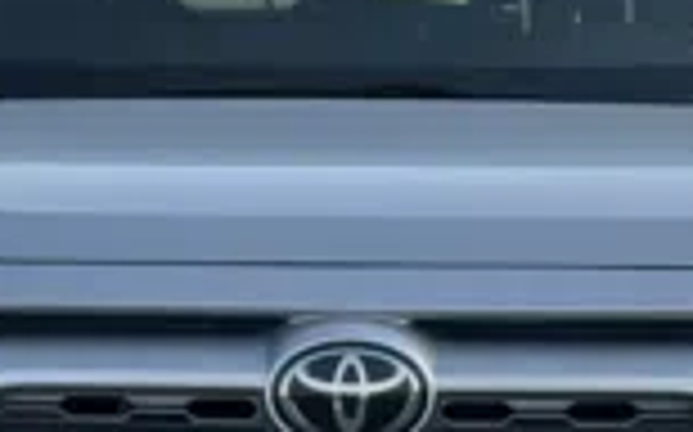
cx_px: 400
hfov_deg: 6.2
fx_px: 6417
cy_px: 472
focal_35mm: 340
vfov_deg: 3.8
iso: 20
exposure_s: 1/147
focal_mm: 9
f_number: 2.8
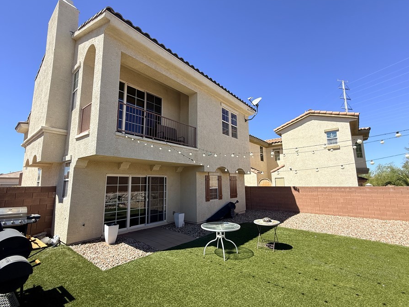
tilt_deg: +8.2
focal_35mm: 16
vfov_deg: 78.1
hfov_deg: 94.5
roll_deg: +0.8
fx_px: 189
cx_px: 201
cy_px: 154
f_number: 2.2
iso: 50
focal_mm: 2.22
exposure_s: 1/1368
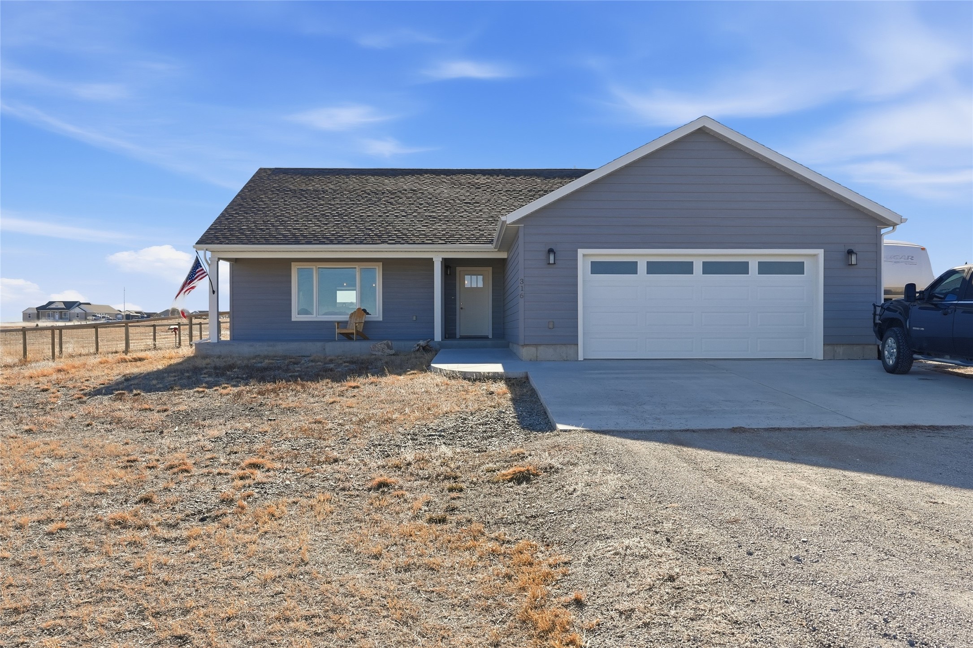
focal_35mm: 29
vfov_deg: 45.0
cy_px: 324
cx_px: 486
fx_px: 784
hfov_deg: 63.7
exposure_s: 1/8000
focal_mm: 29
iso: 1600
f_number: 5.6
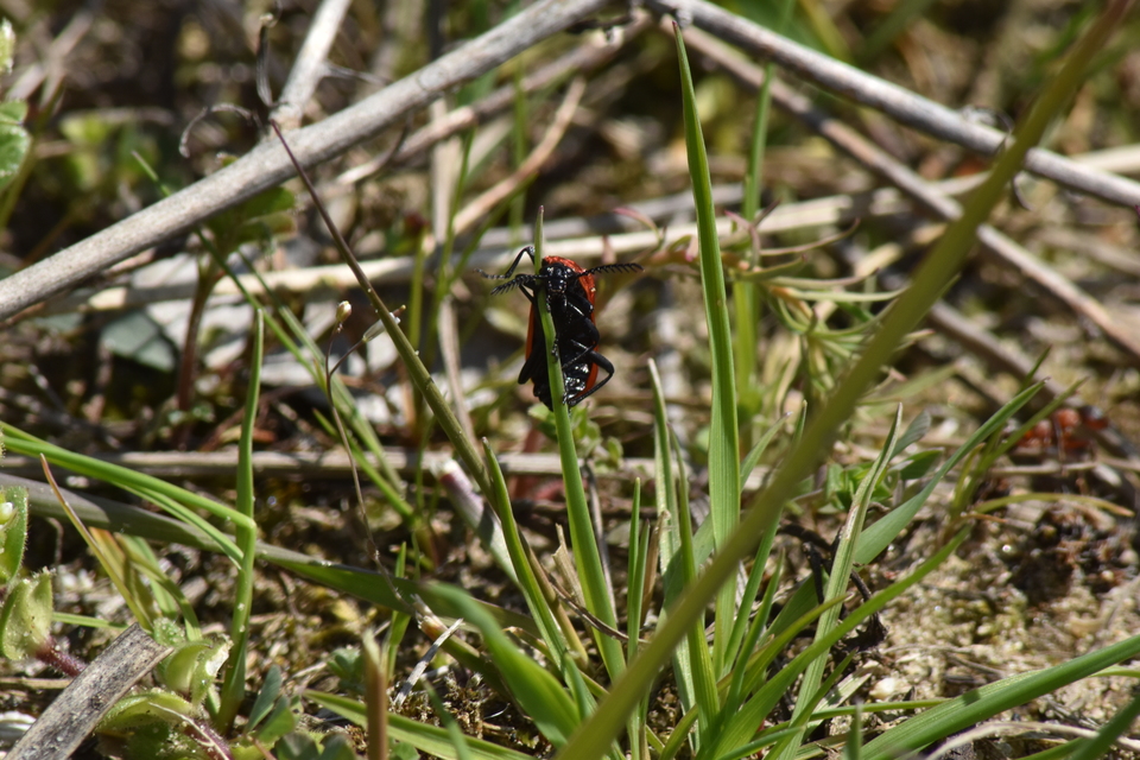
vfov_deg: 3.1
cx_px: 570
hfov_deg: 4.6
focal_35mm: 450
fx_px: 14249
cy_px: 380
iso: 400
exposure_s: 1/400
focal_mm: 300
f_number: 20
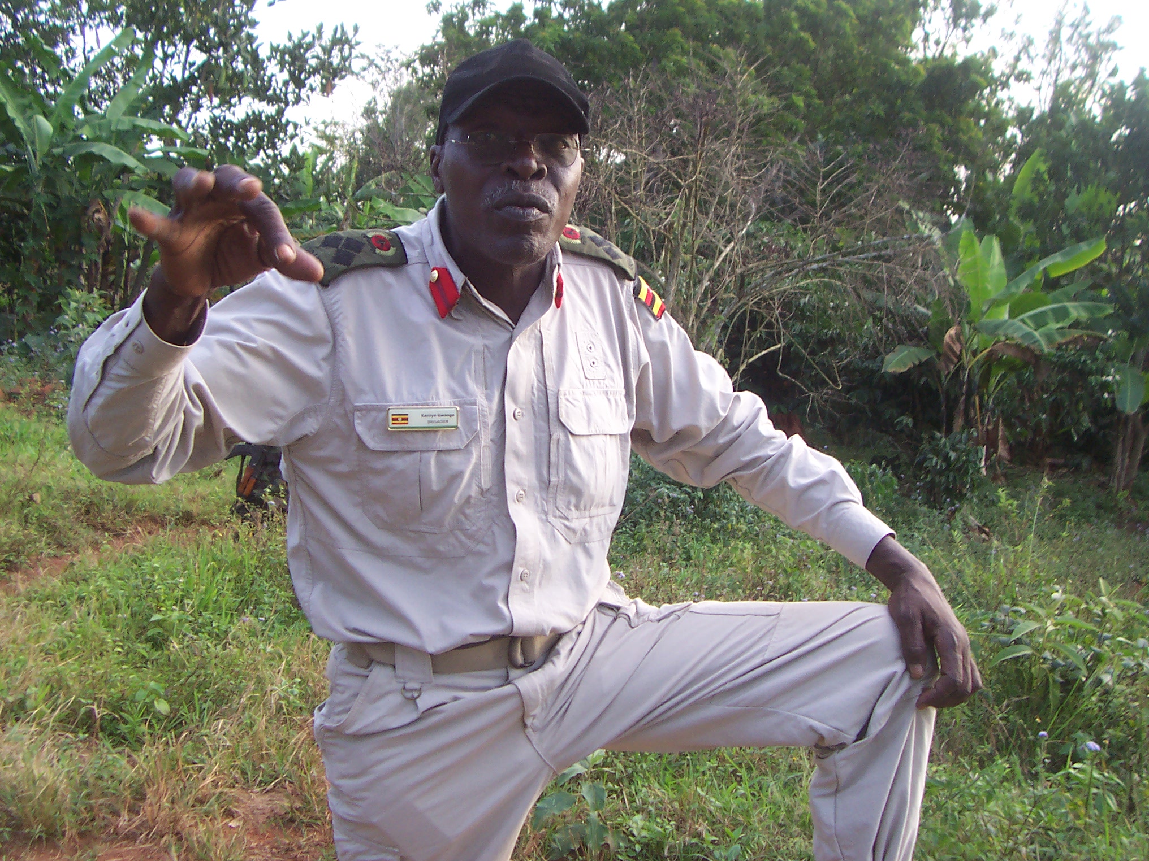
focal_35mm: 37
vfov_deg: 38.7
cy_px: 430
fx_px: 1228
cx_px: 574
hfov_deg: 50.1
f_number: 2.8
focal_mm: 5.6
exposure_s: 1/180
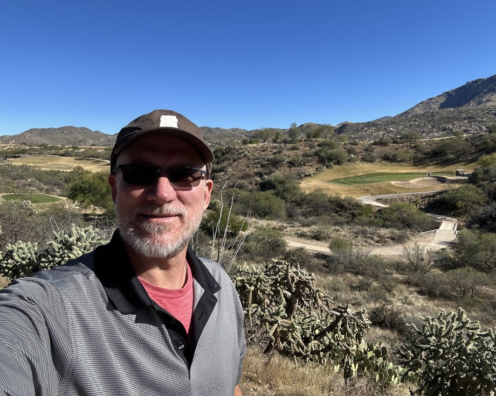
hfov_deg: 68.0
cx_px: 266
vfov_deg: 56.8
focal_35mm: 25
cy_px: 190
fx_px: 367
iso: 25
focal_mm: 2.69
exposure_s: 1/1125
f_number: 1.9
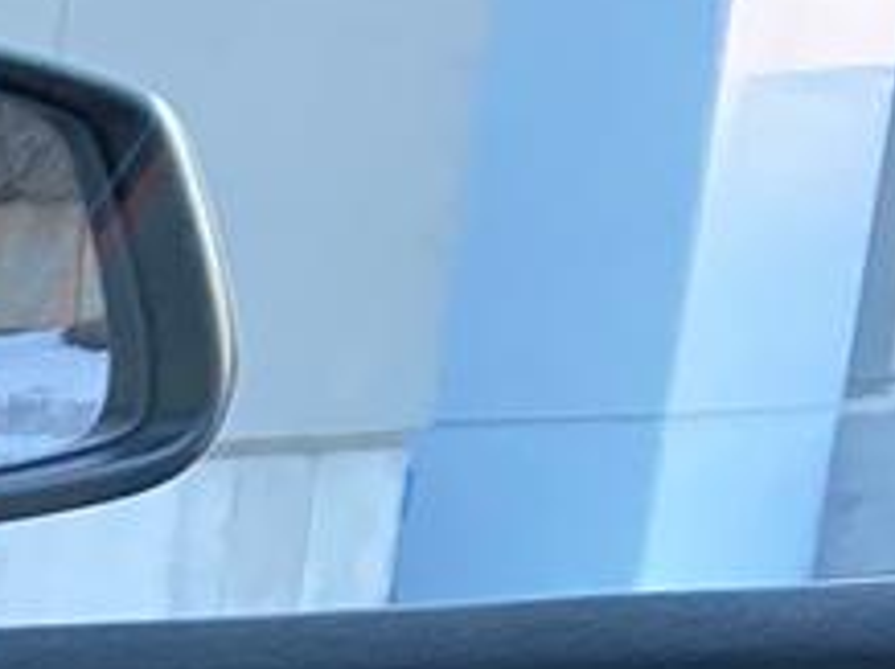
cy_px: 1810
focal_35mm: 153
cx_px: -1700
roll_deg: +1.7
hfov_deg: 10.0
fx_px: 3951
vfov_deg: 8.5
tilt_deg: -18.8
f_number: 1.8
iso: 640
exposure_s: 1/28
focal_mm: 4.25
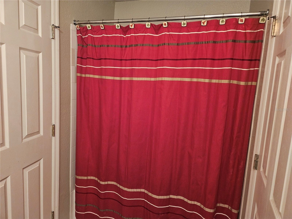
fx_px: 194
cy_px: 110
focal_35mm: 23
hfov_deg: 73.9
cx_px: 146
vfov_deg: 58.9
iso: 500
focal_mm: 5.4
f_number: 1.8
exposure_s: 1/60
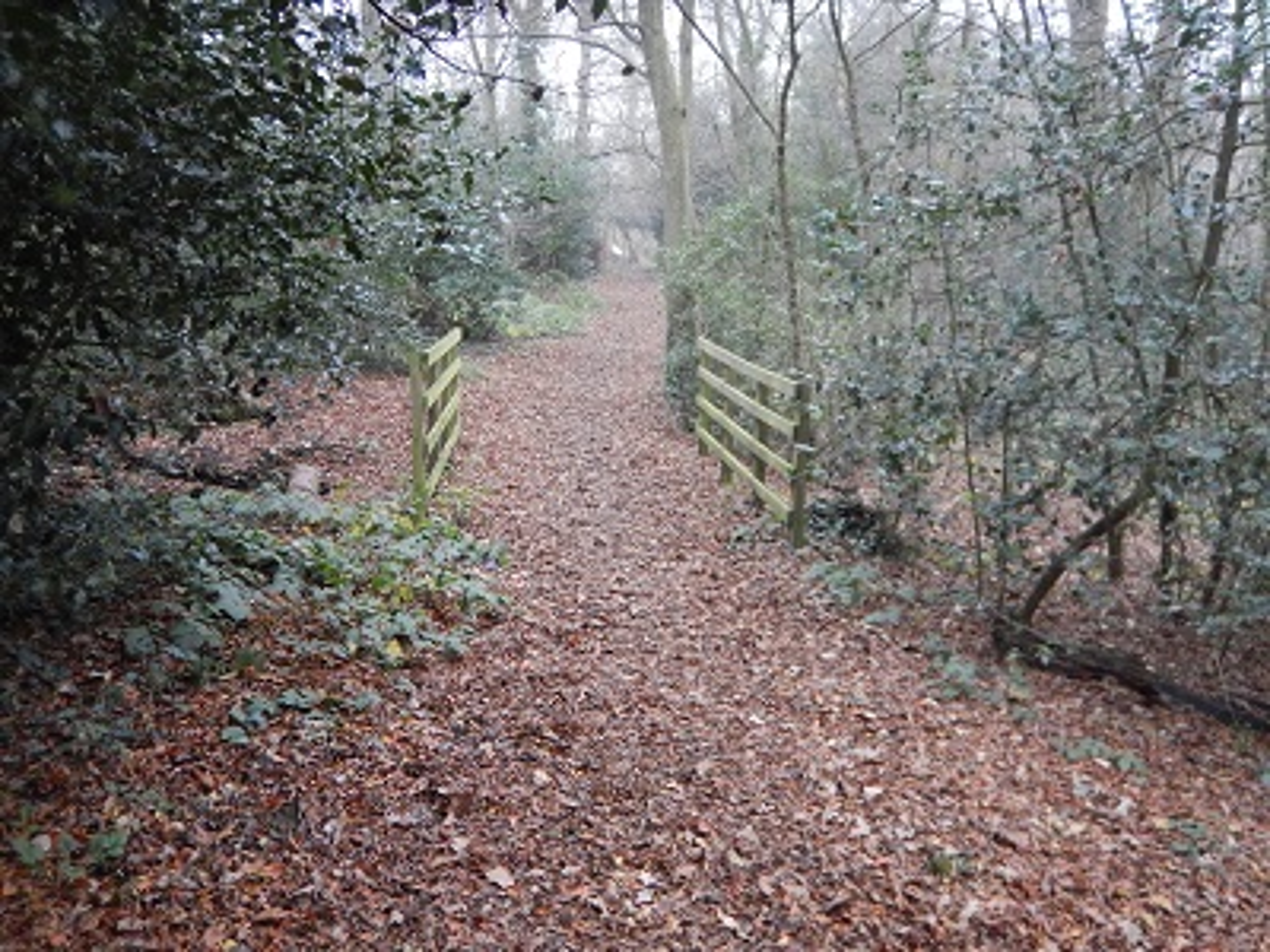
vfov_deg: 48.2
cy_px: 476
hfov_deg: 61.7
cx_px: 635
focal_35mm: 29
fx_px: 1064
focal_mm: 5.1
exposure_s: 1/160
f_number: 2.8
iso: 800
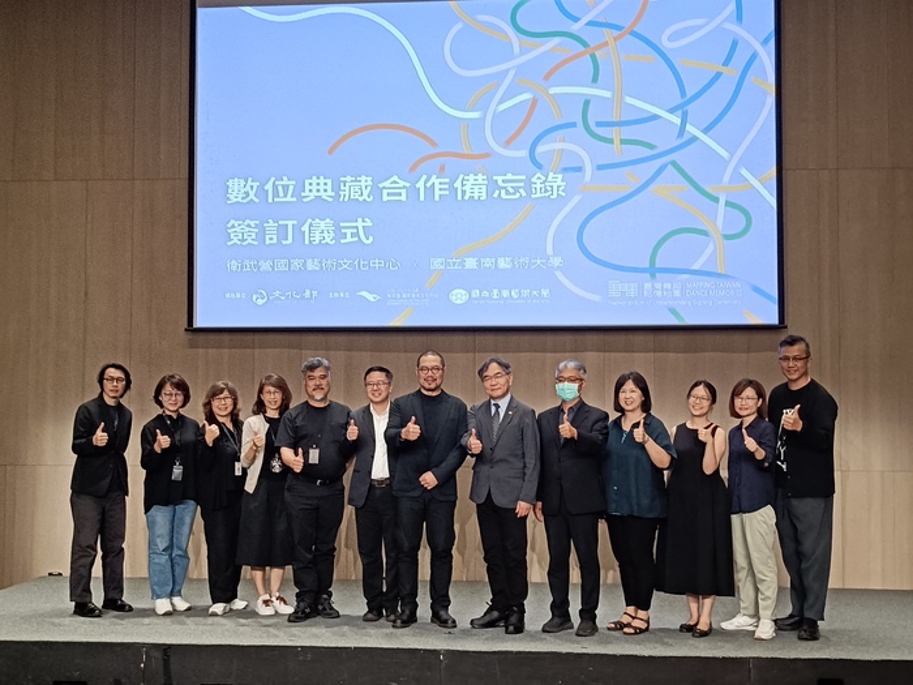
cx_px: 456
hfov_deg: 40.4
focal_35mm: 47
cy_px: 342
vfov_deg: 30.9
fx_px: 1240
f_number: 1.7
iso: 800
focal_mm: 4.7
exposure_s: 1/60
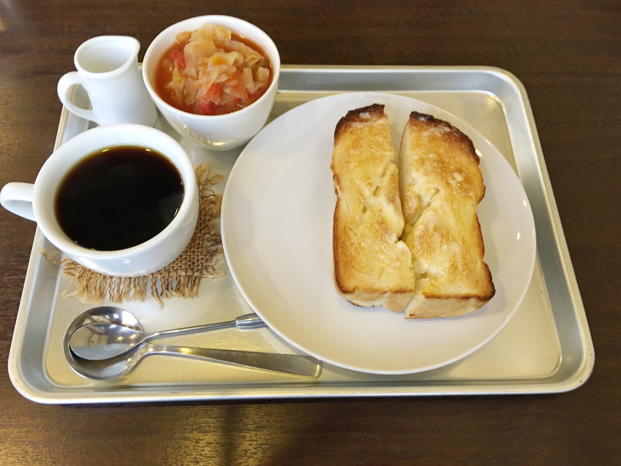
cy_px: 233
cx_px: 310
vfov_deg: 48.2
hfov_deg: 61.7
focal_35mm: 29
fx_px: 520
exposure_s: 1/30
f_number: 2.2
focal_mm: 4.15
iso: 125
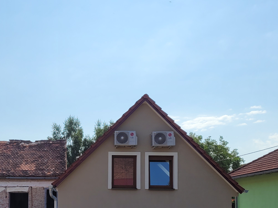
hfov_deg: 35.7
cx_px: 58
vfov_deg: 27.1
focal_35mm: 52
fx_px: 418
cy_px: 183
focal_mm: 5.4
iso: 40
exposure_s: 1/4198
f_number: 1.8
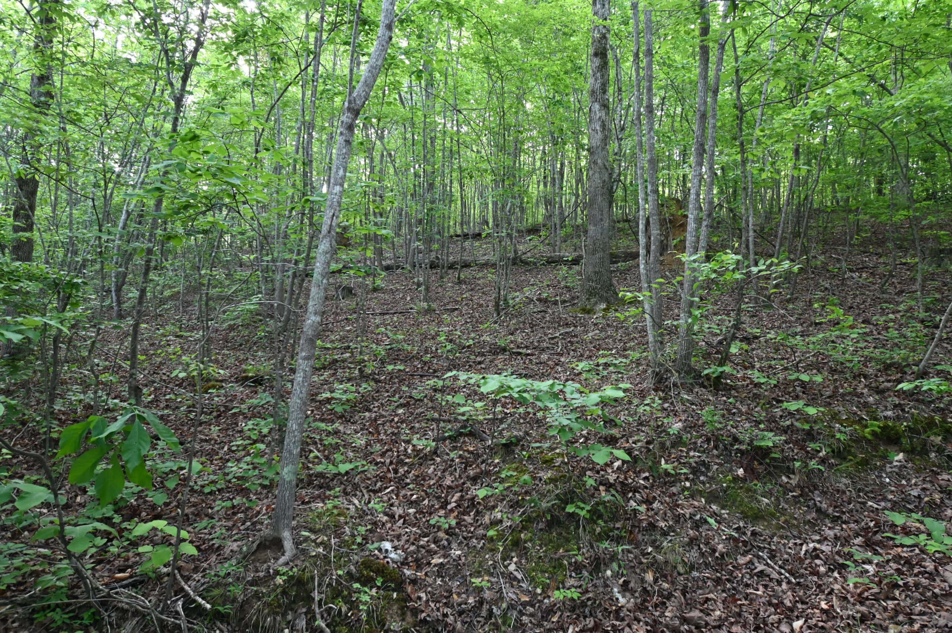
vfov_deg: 59.4
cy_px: 316
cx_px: 476
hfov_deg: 81.2
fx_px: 555
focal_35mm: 21
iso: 1400
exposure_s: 1/125
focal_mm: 14
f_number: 5
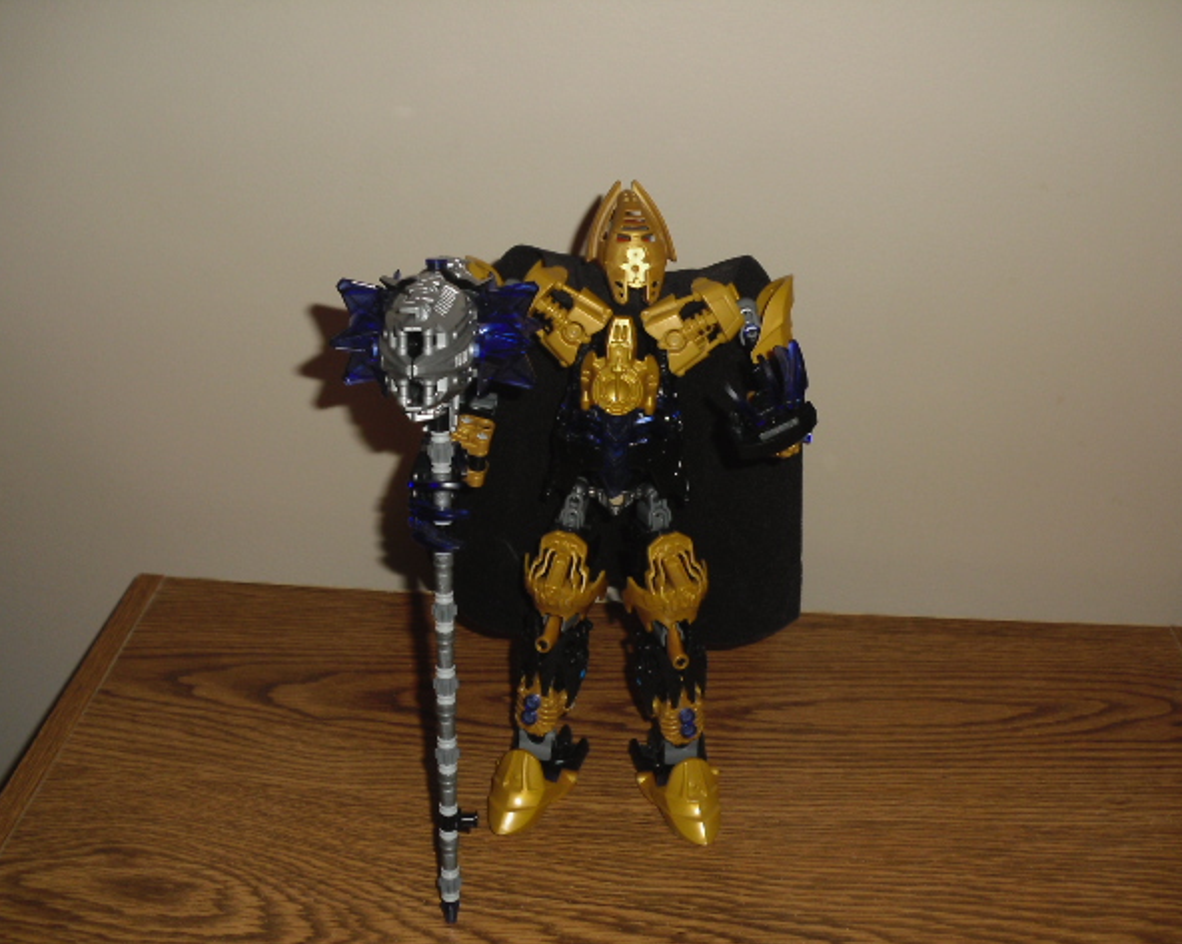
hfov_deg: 47.9
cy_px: 473
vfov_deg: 39.1
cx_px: 617
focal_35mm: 38
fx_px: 1329
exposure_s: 1/60
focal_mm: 6.3
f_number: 3.1
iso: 200
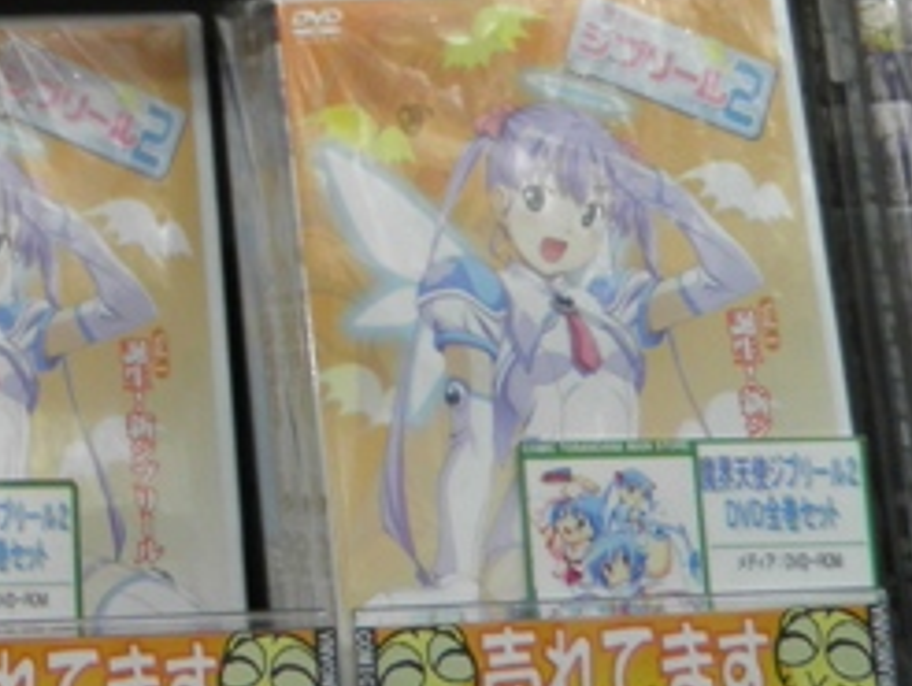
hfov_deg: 14.1
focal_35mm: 122
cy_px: -705
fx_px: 3217
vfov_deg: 11.0
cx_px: -779
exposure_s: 1/30
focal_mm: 4.9
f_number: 2.8
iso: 80
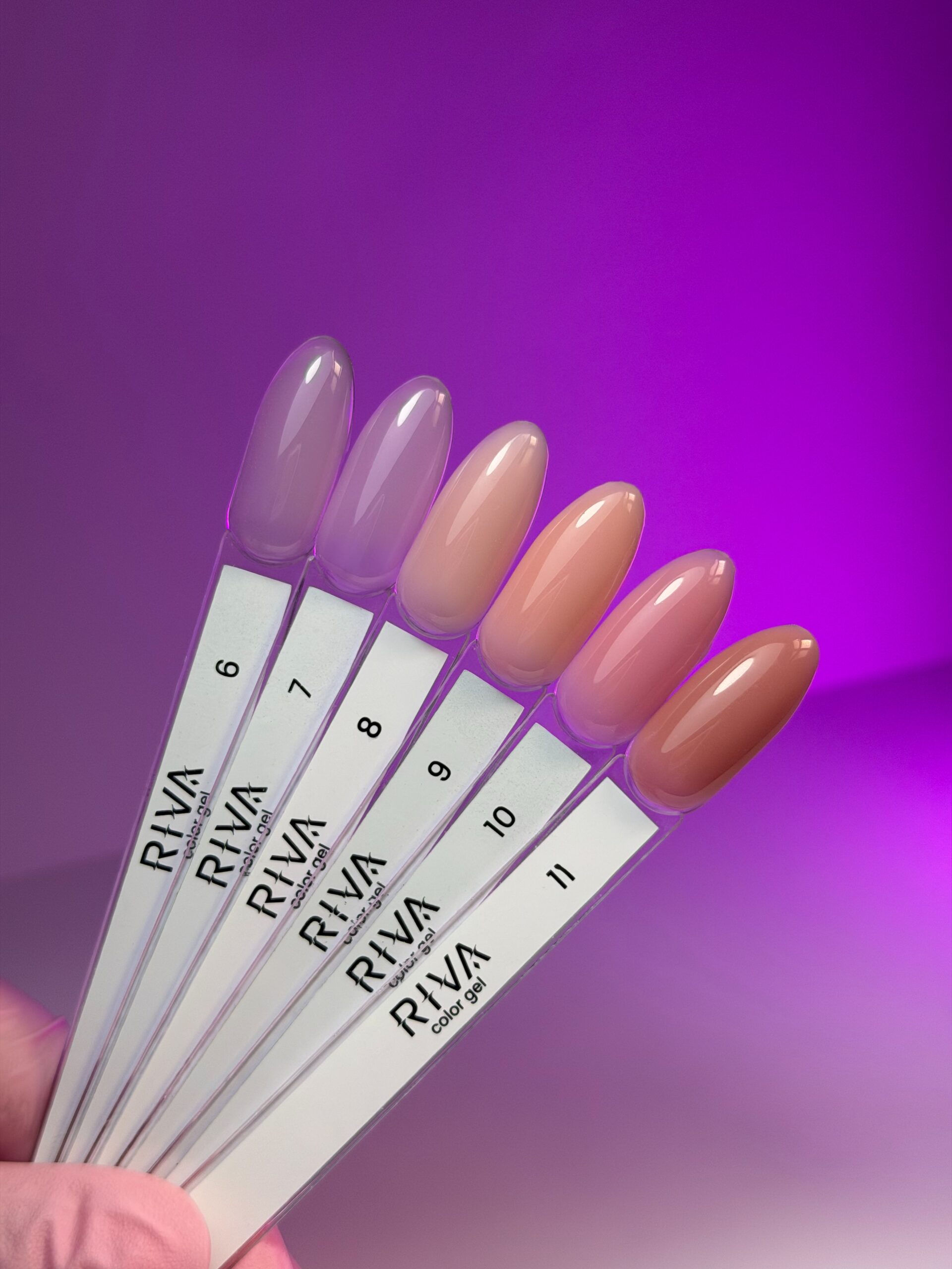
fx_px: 1760
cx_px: 476
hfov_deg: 30.3
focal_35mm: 48
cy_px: 634
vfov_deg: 39.7
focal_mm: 6.76
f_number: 1.78
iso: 64
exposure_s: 1/1353
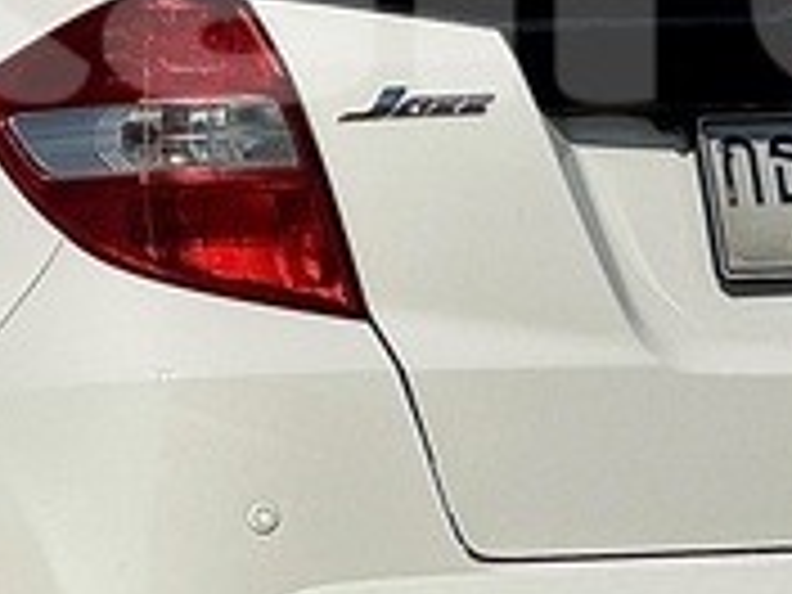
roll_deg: +0.5
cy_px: -27
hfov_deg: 3.6
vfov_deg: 2.7
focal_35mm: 546
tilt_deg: -0.4
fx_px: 12492
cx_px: -76
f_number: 2.8
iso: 64
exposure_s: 1/3891
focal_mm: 15.66
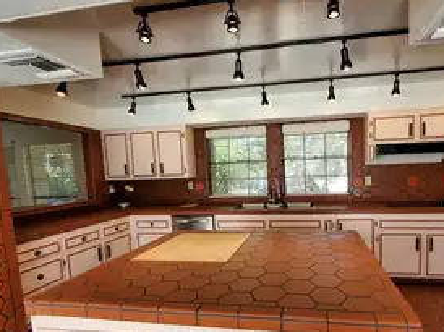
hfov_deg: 83.6
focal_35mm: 19
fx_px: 243
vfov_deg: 68.2
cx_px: 267
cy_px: 191
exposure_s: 1/60
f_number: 2.2
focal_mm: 1.8
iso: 64
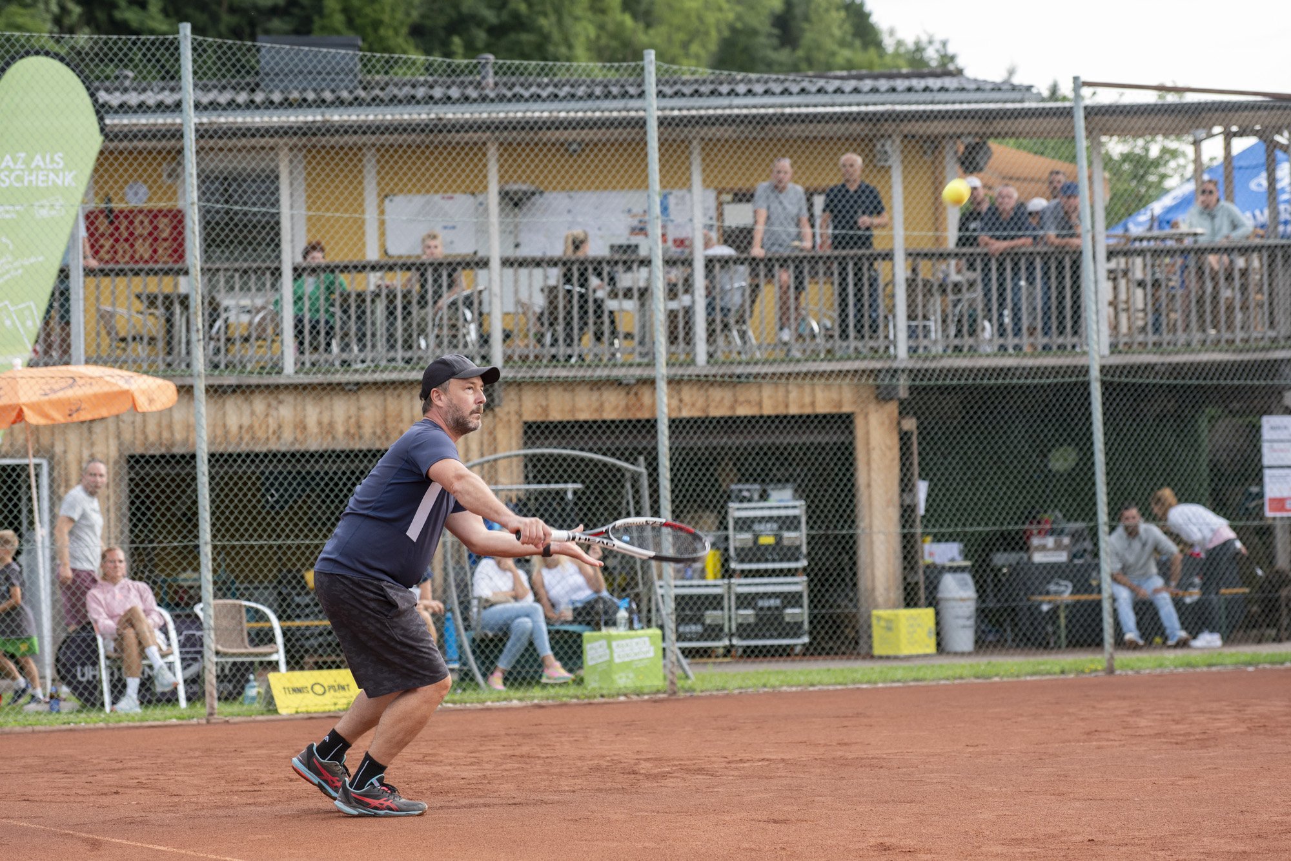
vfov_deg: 14.4
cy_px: 430
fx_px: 3406
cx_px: 646
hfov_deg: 21.5
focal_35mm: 95
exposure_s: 1/500
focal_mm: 95
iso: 800
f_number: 4
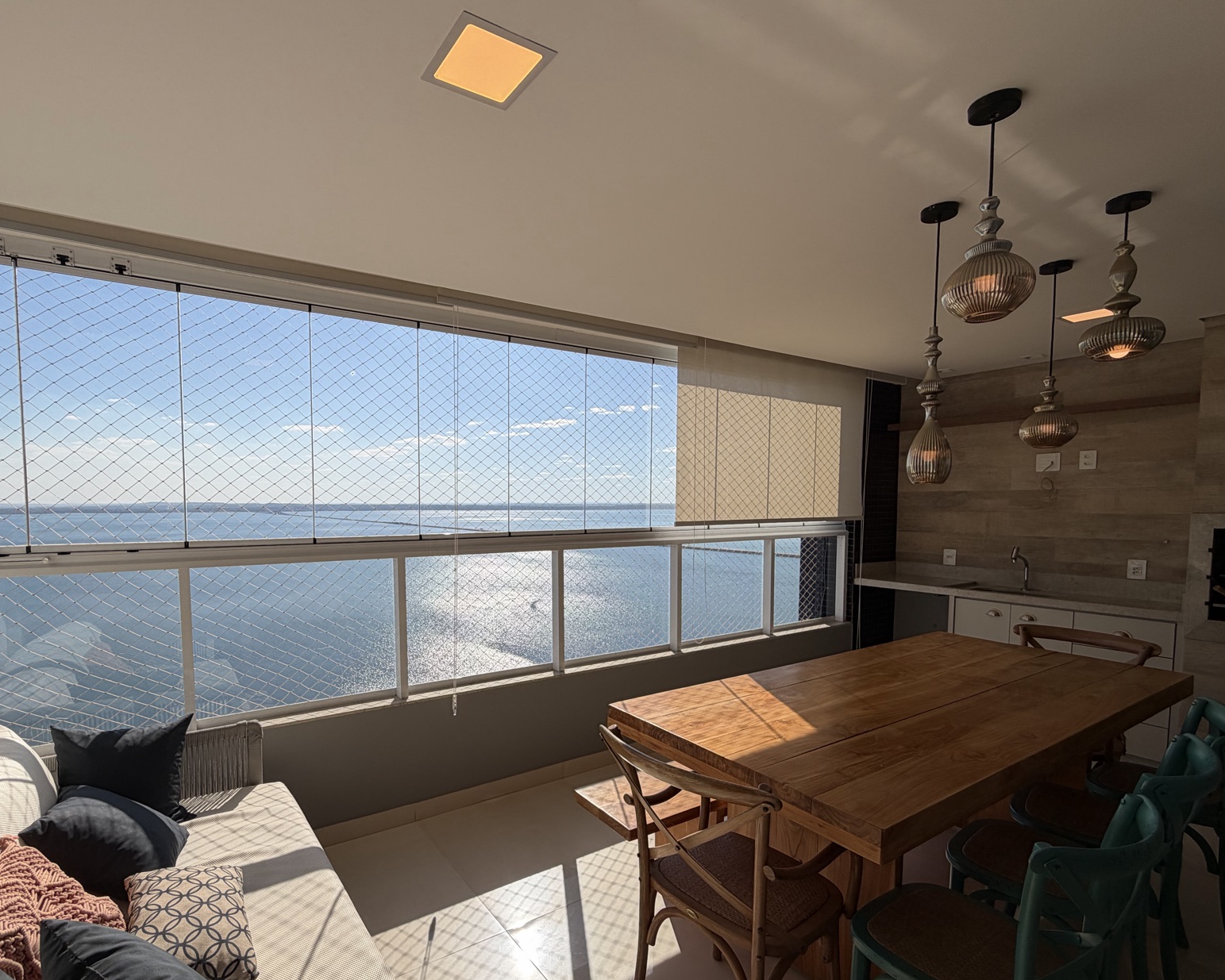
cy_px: 542
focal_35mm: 17
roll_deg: +0.4
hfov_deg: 88.9
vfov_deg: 76.7
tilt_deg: -4.1
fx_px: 616
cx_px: 514
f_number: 2.2
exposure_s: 1/942
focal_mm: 2.22
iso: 20
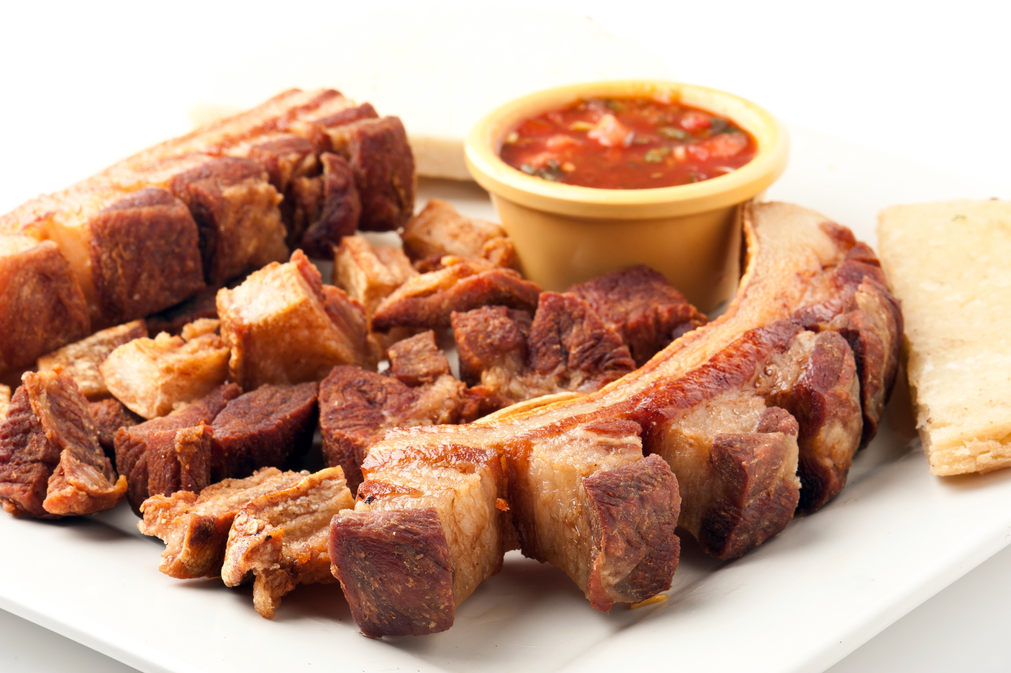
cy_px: 336
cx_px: 506
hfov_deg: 19.5
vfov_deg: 13.0
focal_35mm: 105
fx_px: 2947
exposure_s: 1/125
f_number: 25
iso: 400
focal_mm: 105
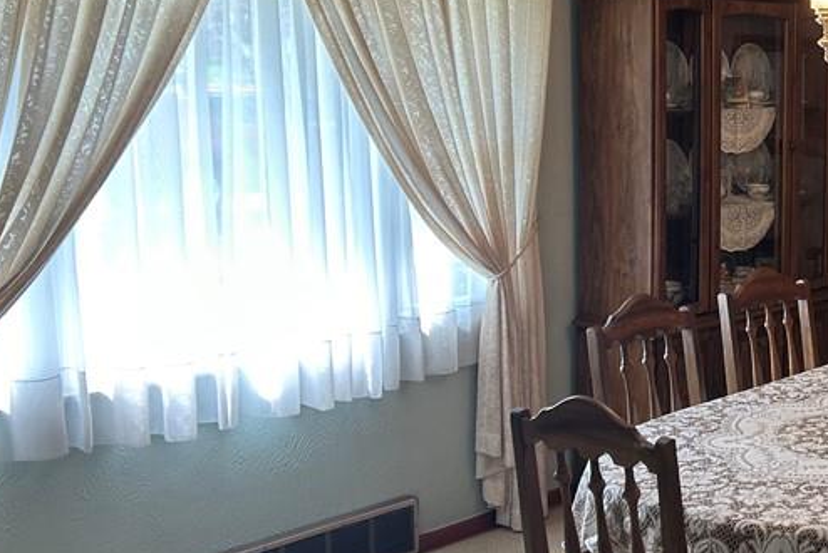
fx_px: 1289
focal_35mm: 56
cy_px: 220
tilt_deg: -6.5
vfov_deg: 24.2
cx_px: 808
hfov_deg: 33.0
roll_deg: -0.5
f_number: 1.5
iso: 64
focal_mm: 5.7
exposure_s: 1/120
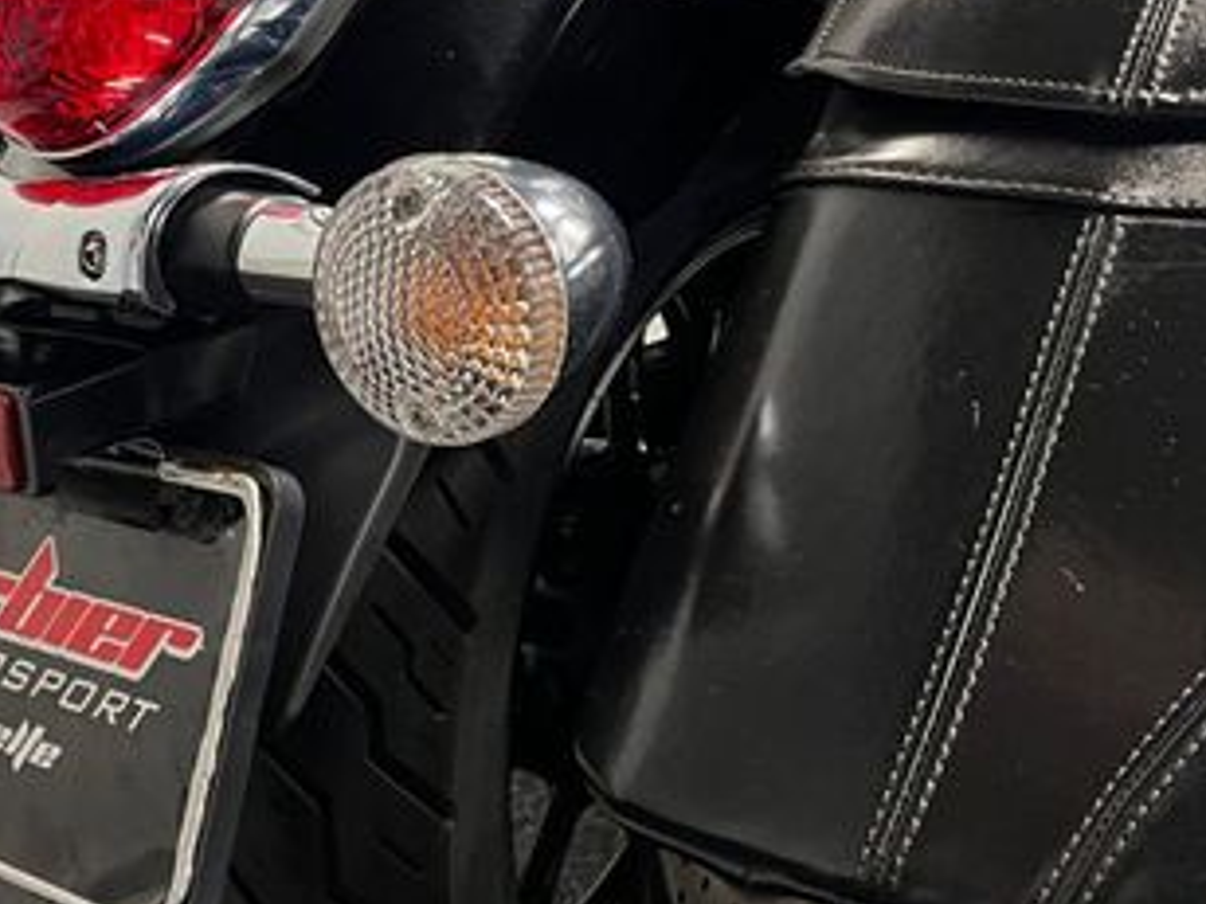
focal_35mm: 54
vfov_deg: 27.0
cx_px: 302
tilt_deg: -19.4
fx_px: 1881
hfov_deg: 34.8
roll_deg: -1.9
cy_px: 384
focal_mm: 5.1
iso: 250
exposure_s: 1/50
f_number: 1.6
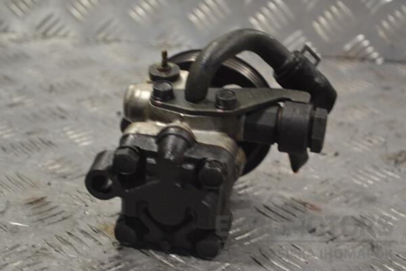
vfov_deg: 18.2
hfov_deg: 27.0
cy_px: 136
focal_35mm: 75
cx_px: 203
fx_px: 846
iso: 400
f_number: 5.6
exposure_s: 1/80
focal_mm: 50
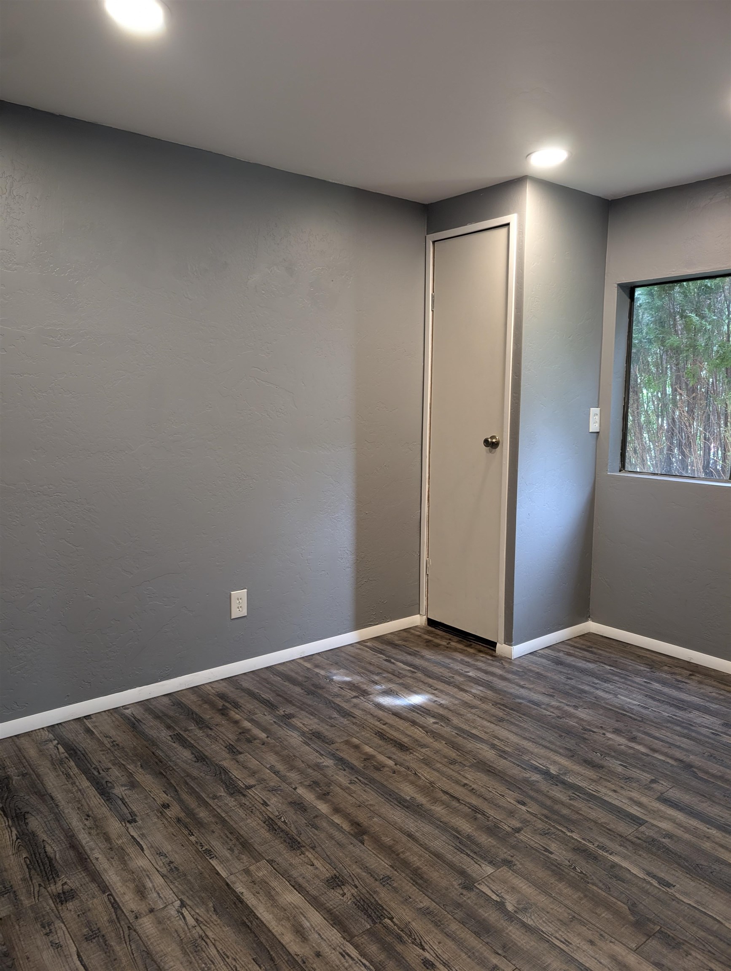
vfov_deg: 71.5
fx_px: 674
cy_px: 486
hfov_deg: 56.9
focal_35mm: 24
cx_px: 366
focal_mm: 6.9
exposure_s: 1/60
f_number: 1.68
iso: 207
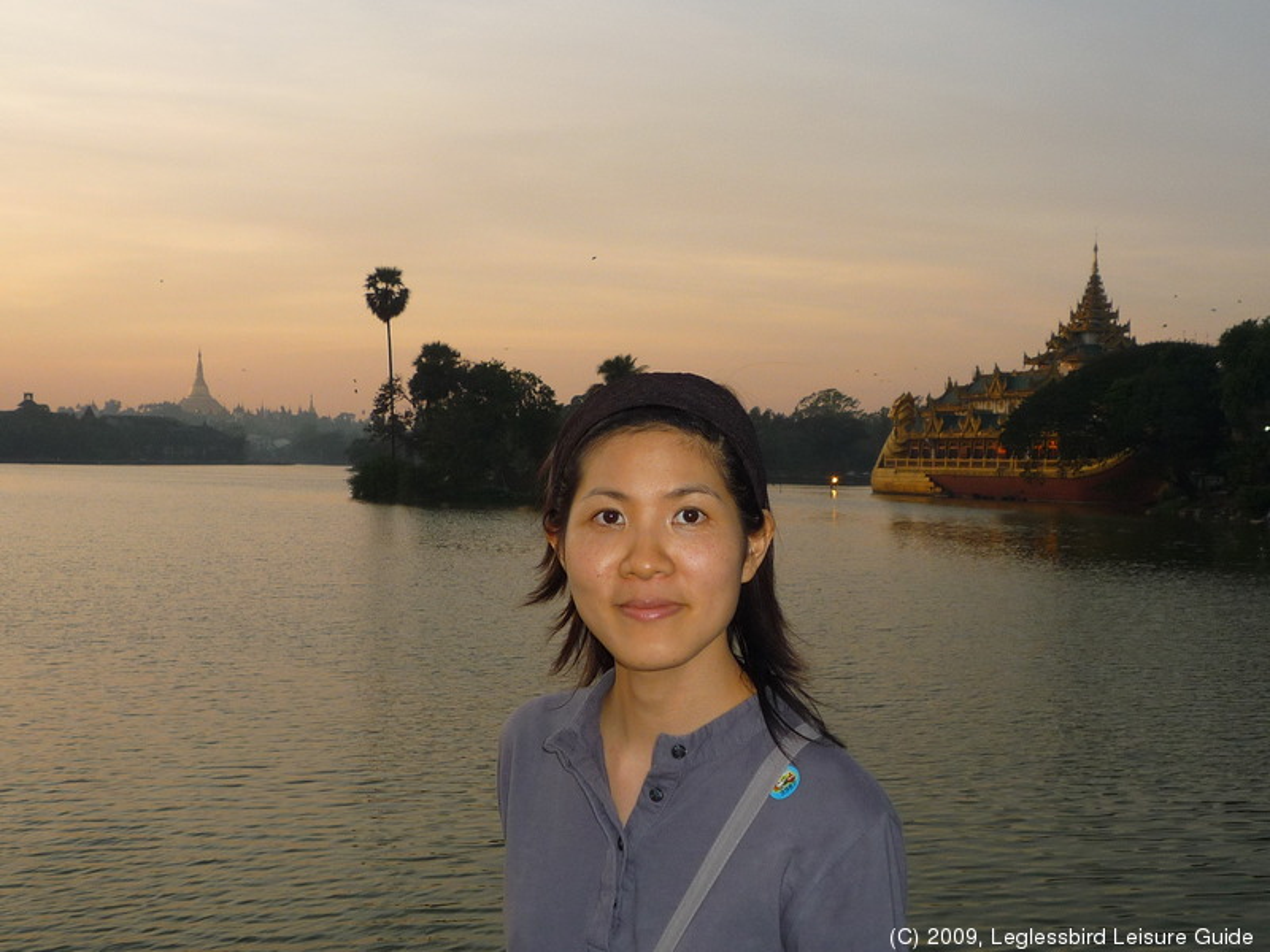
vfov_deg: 30.9
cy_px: 476
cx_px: 635
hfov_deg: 40.4
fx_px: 1724
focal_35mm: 47
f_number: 3.6
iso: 100
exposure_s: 1/125
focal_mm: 5.8
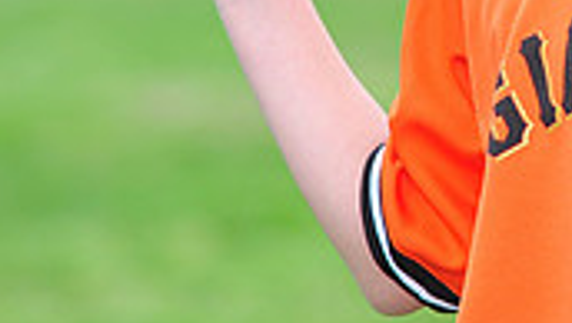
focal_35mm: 513
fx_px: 7786
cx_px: 692
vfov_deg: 2.4
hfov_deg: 4.2
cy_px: -270
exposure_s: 1/400
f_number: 5
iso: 400
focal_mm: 145
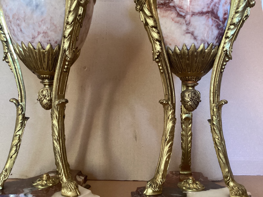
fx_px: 236
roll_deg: -3.1
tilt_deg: +3.0
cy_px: 98
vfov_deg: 45.4
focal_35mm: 31
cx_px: 132
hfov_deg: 58.4
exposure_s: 1/40
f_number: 2.4
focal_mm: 3.3
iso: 400
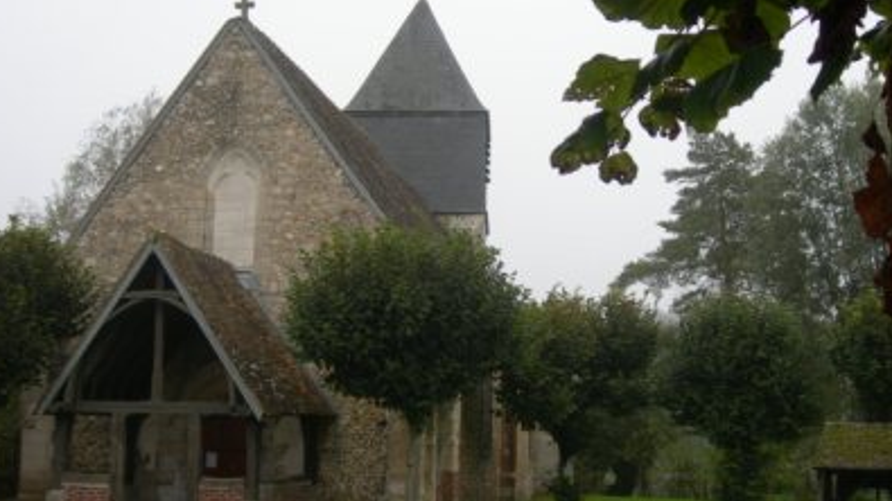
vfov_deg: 25.4
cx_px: 476
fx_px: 1111
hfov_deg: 43.7
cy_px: 232
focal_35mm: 47
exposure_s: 1/99.8
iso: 50
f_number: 2.8
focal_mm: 7.8
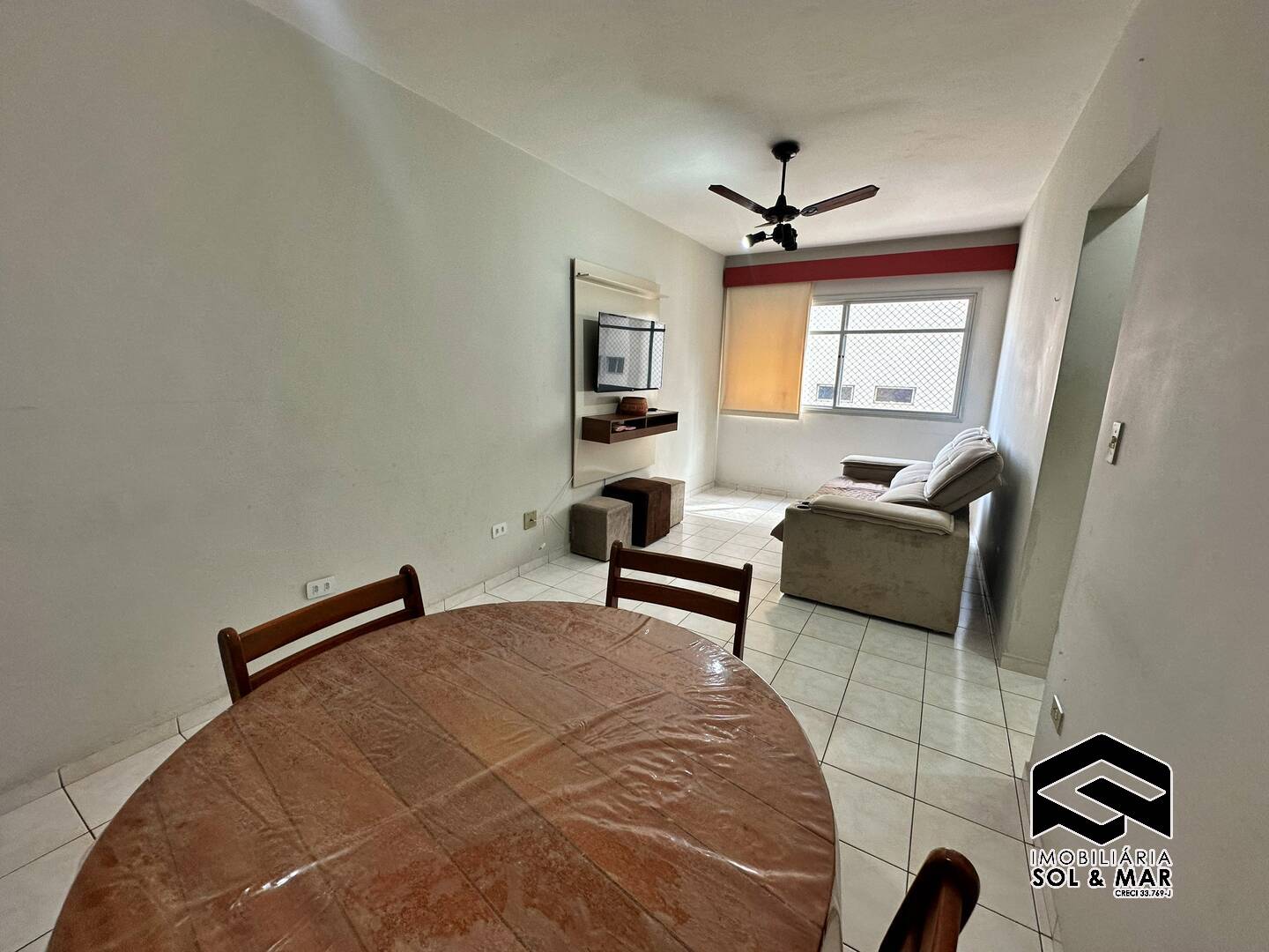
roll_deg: -1.6
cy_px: 476
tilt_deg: -12.0
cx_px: 634
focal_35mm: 14
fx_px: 513
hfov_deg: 102.1
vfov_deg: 85.7
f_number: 2.2
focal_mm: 2.22
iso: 125
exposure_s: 1/120
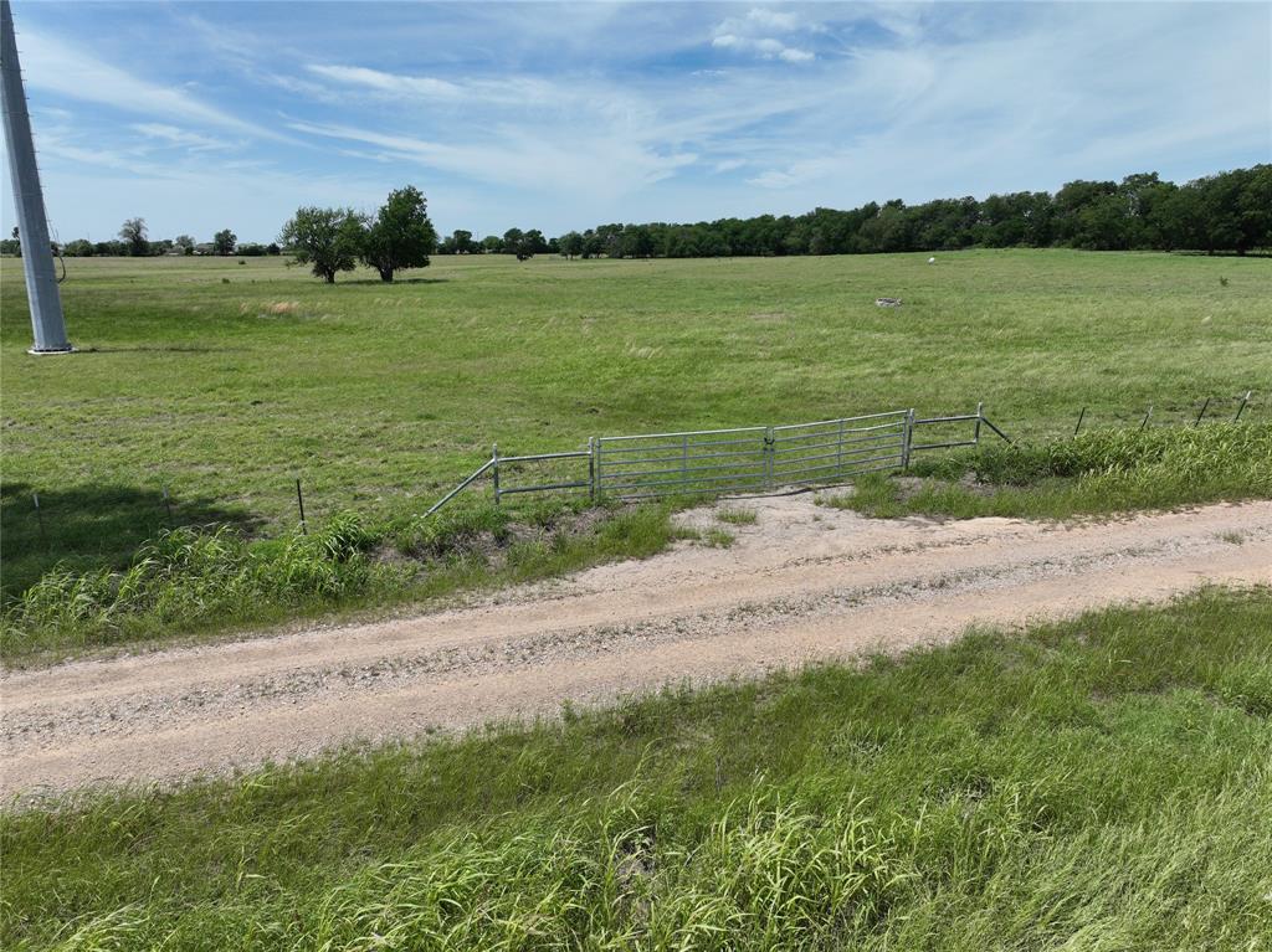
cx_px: 636
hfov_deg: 71.6
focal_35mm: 24
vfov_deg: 56.8
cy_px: 476
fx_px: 881
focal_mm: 12.29
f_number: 2.8
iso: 100
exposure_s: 1/2000
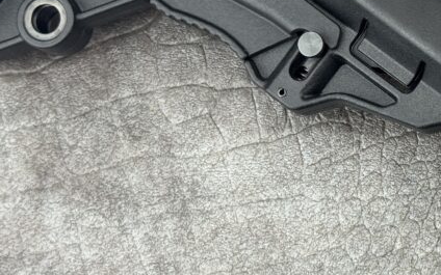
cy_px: 117
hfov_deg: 16.7
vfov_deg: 10.6
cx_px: 416
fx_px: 1478
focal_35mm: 123
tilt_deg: -77.2
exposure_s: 1/120
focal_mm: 6.76
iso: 50
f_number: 1.78
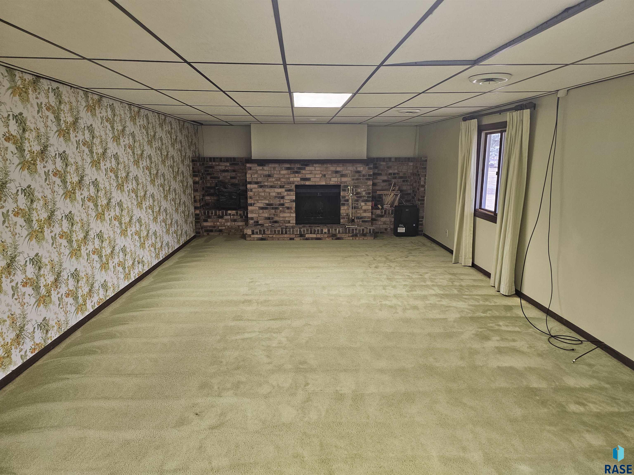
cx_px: 317
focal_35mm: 23
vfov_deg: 58.9
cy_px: 238
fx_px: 421
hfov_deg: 73.9
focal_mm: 6.3
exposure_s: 1/120
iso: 160
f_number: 1.7
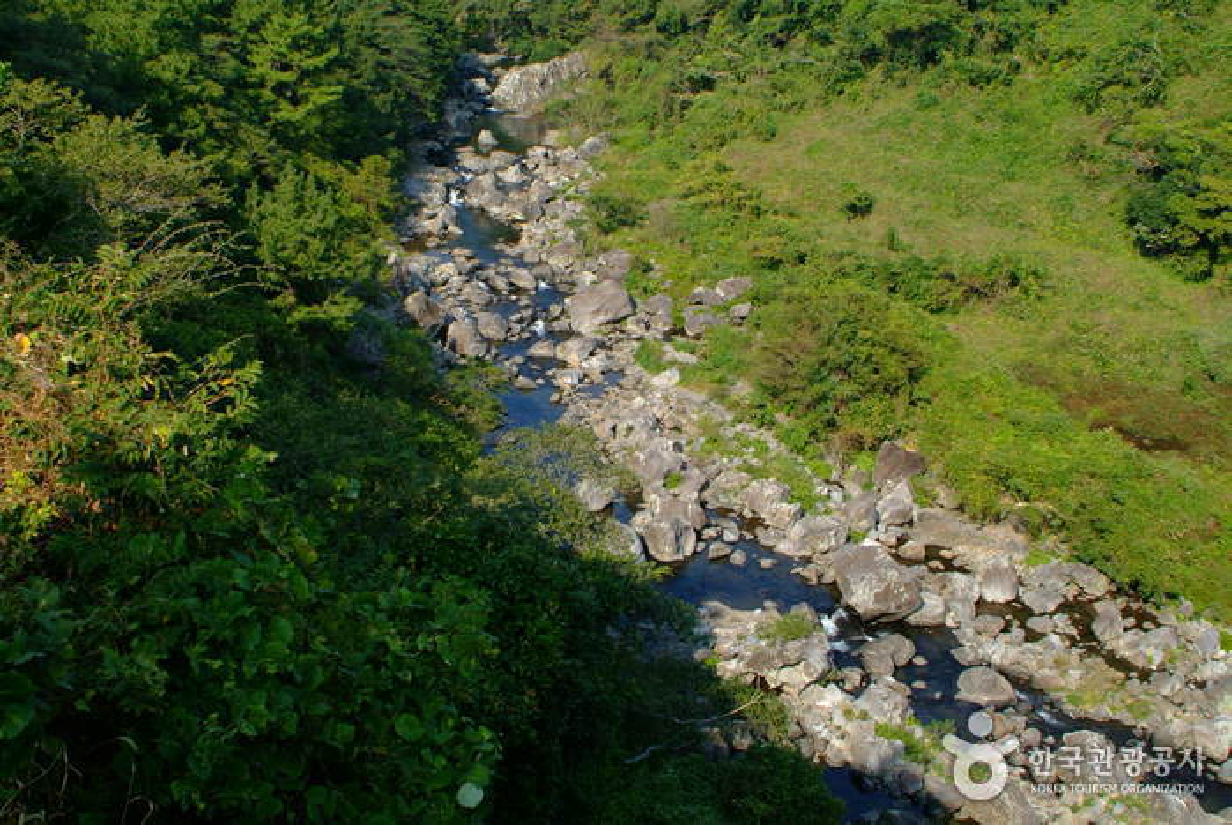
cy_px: 412
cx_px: 616
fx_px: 1439
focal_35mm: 42
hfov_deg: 46.3
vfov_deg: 32.0
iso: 200
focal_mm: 28
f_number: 6.7
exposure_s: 1/180
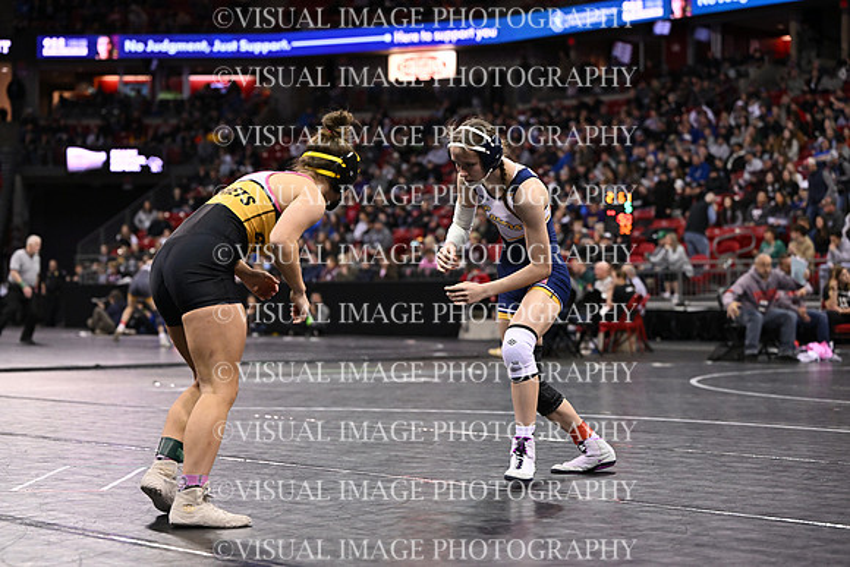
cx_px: 425
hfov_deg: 26.6
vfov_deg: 18.0
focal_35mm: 76
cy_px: 284
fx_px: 1795
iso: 4000
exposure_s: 1/1000
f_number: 3.2
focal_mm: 76
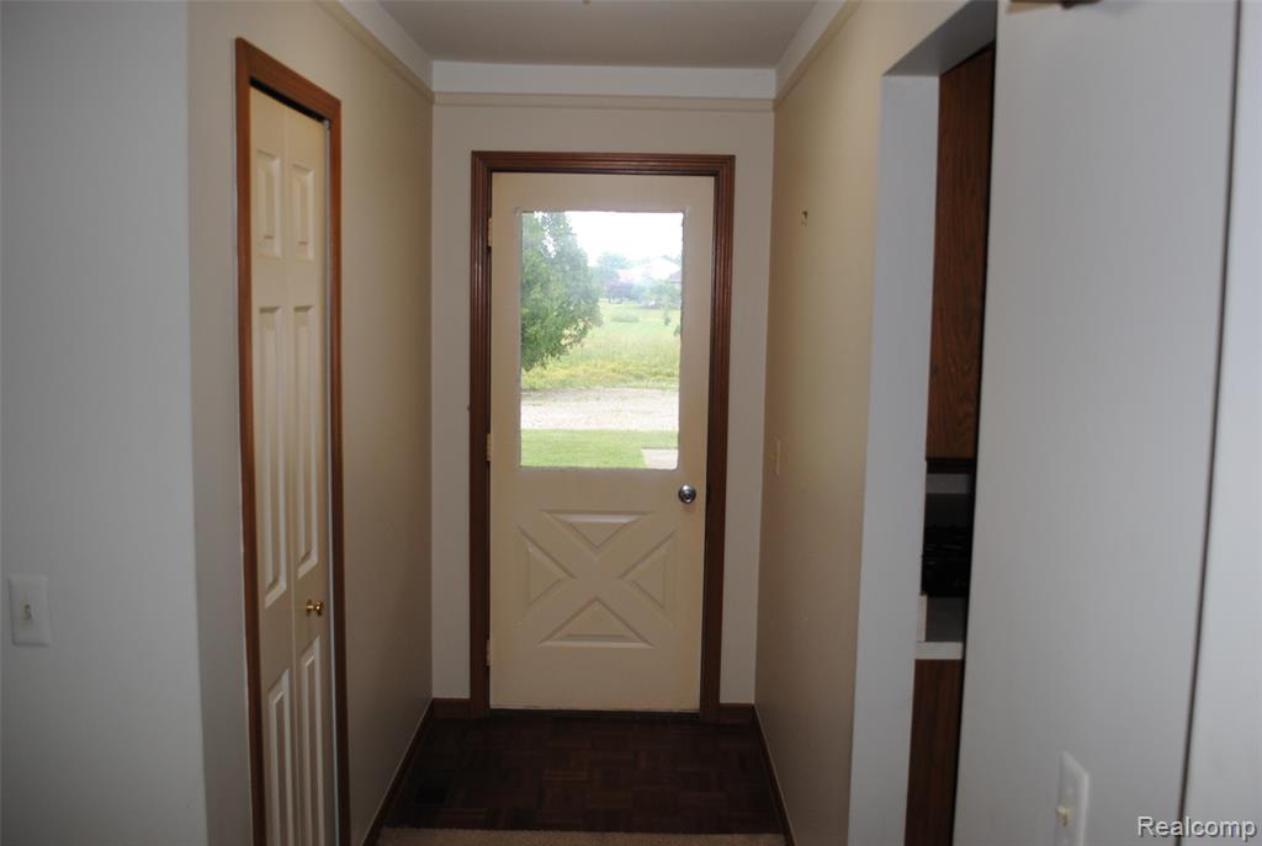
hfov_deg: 61.8
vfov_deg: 43.8
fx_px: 1054
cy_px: 423
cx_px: 631
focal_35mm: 30
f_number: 3.8
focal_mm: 20
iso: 200
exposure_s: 1/60
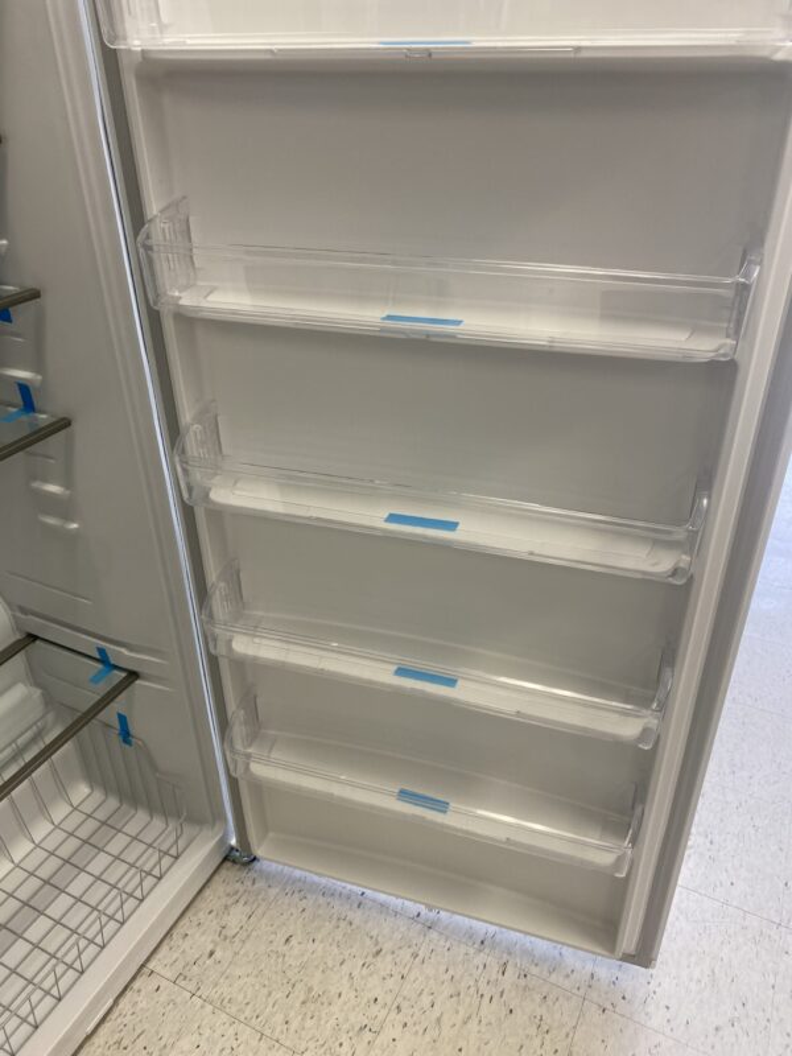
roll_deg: -1.2
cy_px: 528
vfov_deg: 67.3
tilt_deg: -28.9
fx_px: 793
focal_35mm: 26
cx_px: 396
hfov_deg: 53.1
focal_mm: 4.25
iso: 50
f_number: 1.8
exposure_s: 1/66
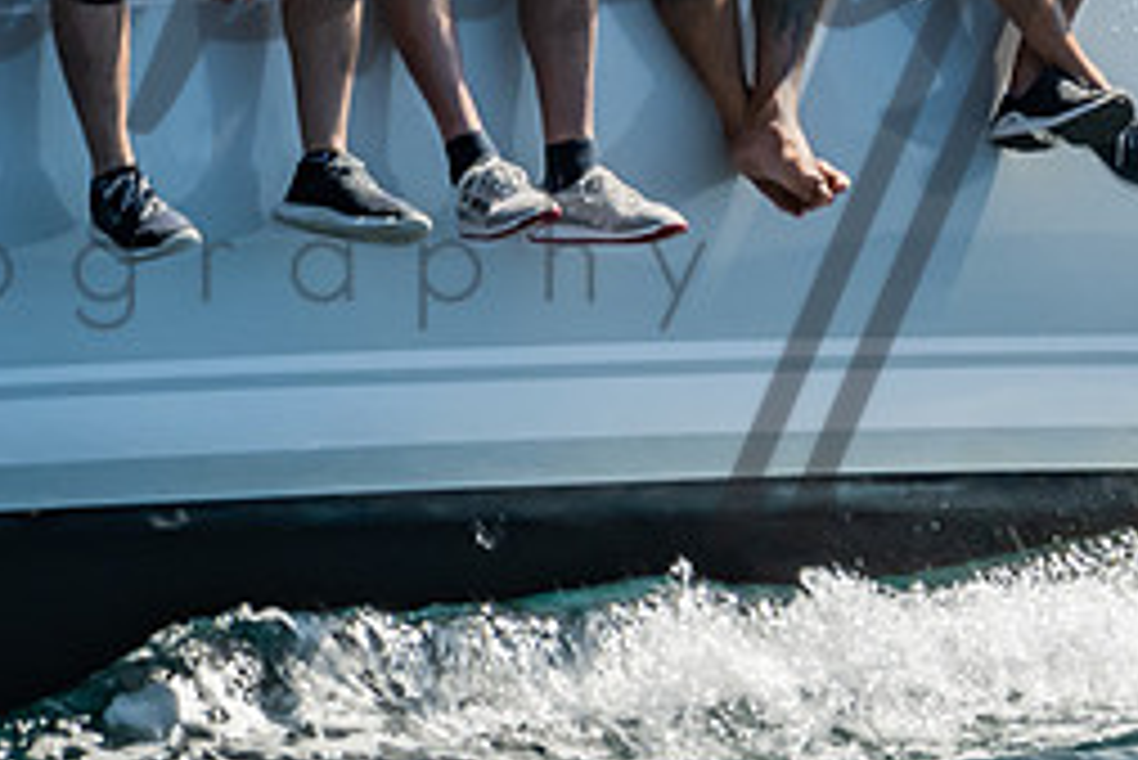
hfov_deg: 4.3
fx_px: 14992
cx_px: -397
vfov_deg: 2.9
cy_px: -757
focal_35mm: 474
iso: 160
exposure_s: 1/500
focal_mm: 79
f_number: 6.3
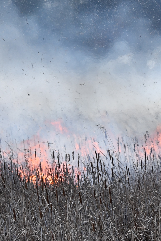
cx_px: 244
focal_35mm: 319
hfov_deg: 4.3
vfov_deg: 6.5
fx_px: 2140
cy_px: 157
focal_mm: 70
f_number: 8
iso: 140
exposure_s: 1/250
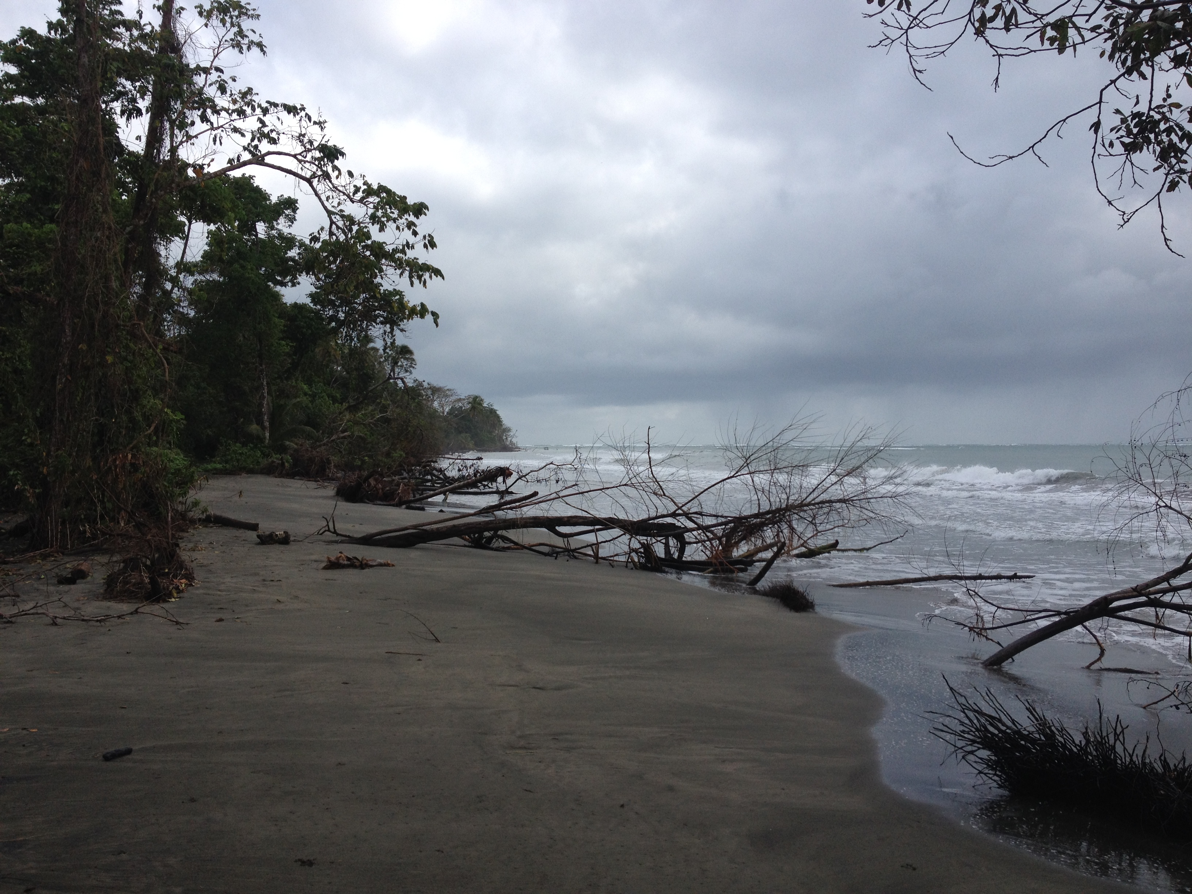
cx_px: 596
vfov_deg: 40.7
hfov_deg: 52.6
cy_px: 447
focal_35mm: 35
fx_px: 1205
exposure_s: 1/1534
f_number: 2.4
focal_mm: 4.28
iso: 50
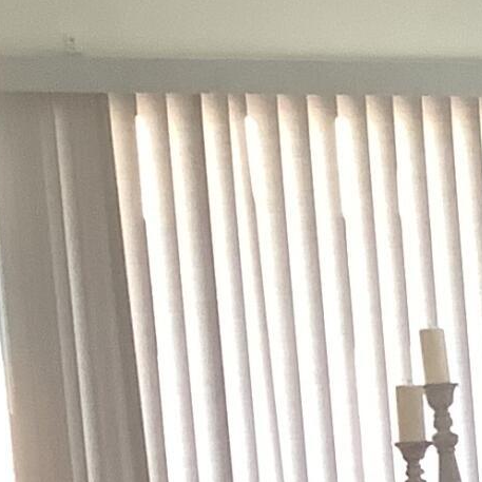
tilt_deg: -10.0
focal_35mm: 180
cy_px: 744
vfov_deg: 9.4
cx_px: 1486
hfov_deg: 8.2
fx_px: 2836
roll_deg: +0.8
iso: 200
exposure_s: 1/60
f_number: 2.4
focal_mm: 3.3
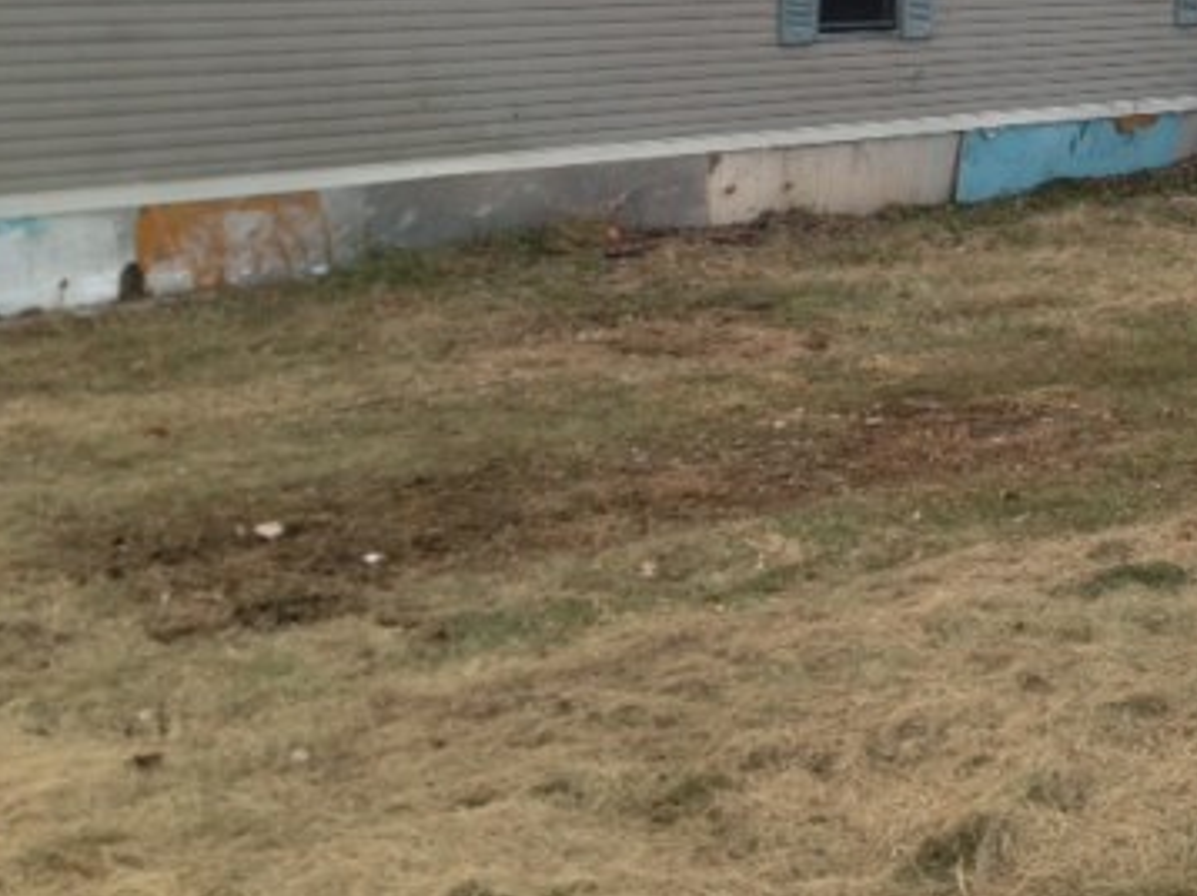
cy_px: 114
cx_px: 973
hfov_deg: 31.8
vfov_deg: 24.2
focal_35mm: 59
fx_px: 2039
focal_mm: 4.13
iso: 64
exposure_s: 1/120
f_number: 2.4
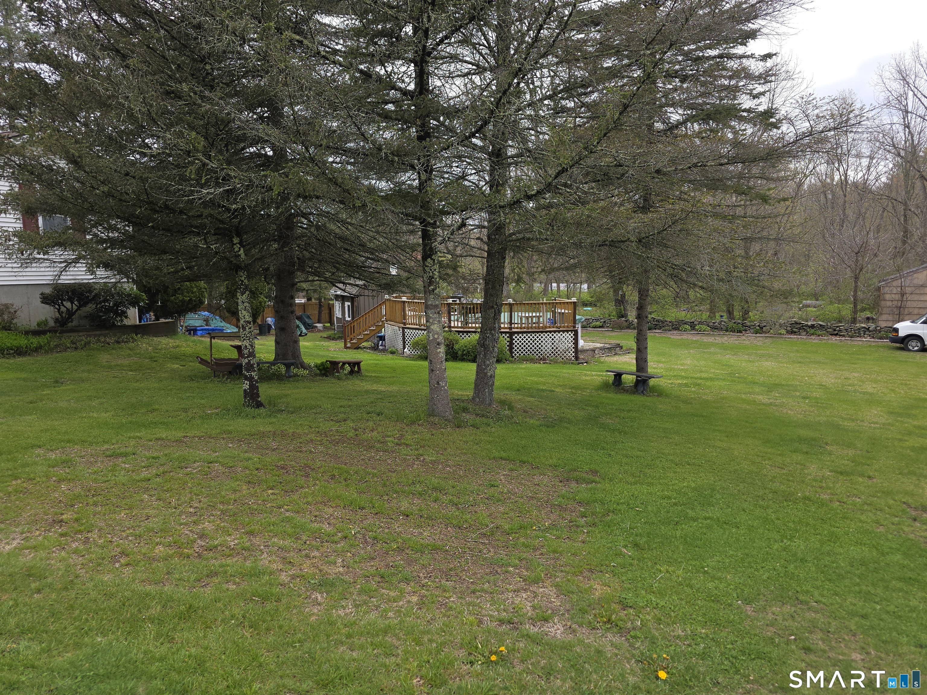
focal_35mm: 23
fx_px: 616
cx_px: 464
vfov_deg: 58.9
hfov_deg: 73.9
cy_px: 348
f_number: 1.7
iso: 12
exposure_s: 1/120
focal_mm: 6.3
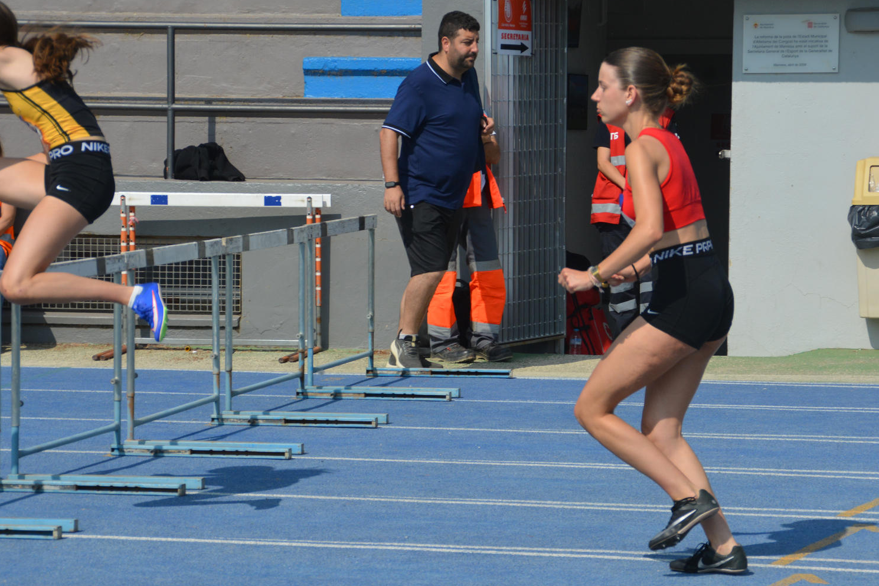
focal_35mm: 155
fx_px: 3777
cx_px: 487
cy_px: 324
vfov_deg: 8.9
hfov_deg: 13.3
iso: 400
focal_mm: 75
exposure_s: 1/2000
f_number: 8
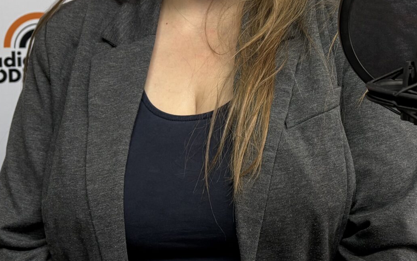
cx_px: 310
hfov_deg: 29.8
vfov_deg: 18.8
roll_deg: -0.6
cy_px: 27
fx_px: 773
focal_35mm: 68
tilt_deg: -7.6
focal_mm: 5.96
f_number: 1.6
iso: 125
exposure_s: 1/96
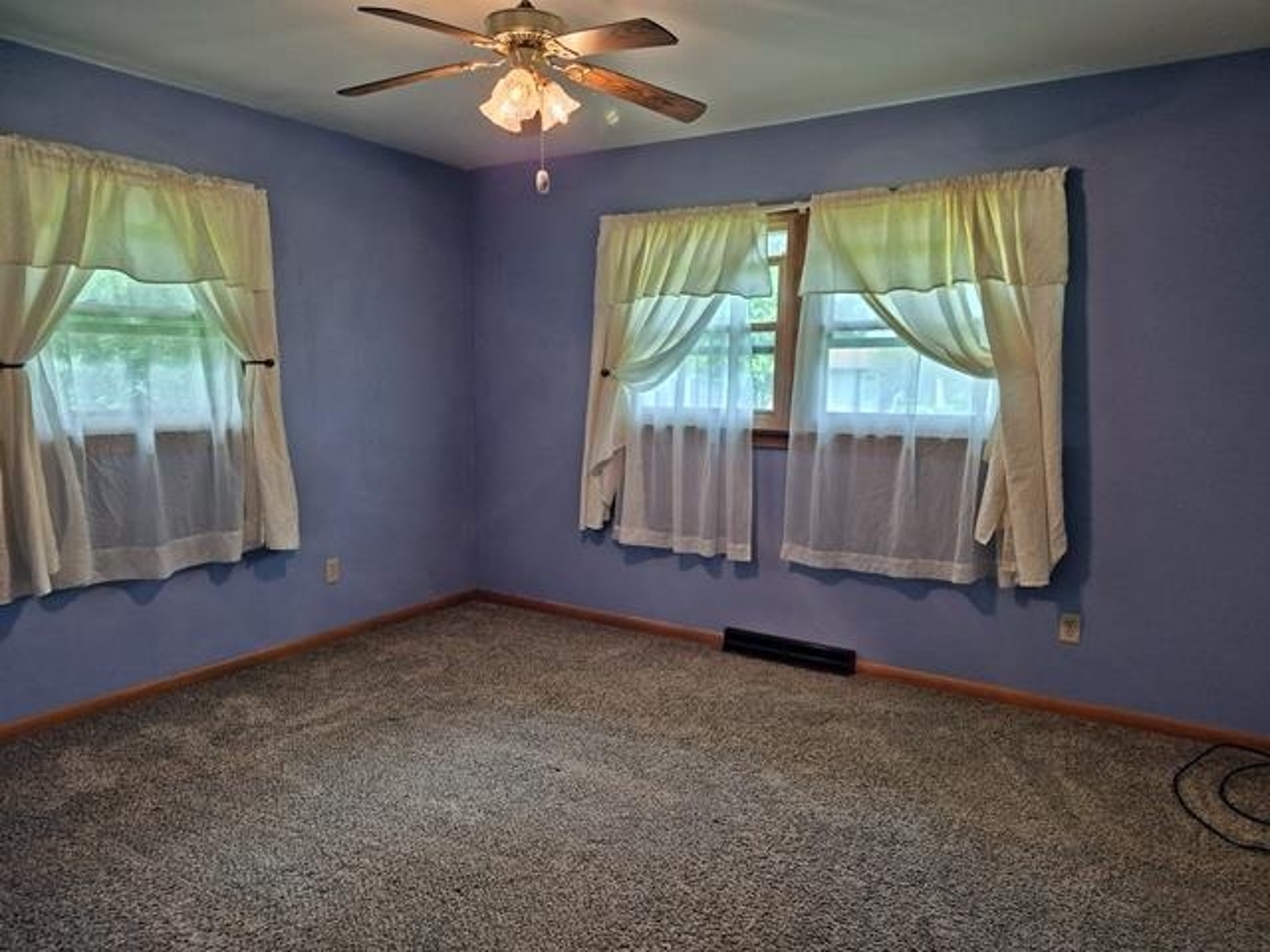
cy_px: 476
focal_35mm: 23
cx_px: 635
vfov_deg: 58.9
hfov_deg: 73.9
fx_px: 844
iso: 500
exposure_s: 1/120
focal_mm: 5.4
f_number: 1.8
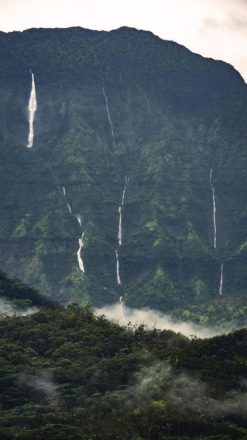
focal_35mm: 210
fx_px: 2445
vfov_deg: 10.3
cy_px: 220
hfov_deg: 5.8
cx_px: 122
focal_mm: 200
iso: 400
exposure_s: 1/400
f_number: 8
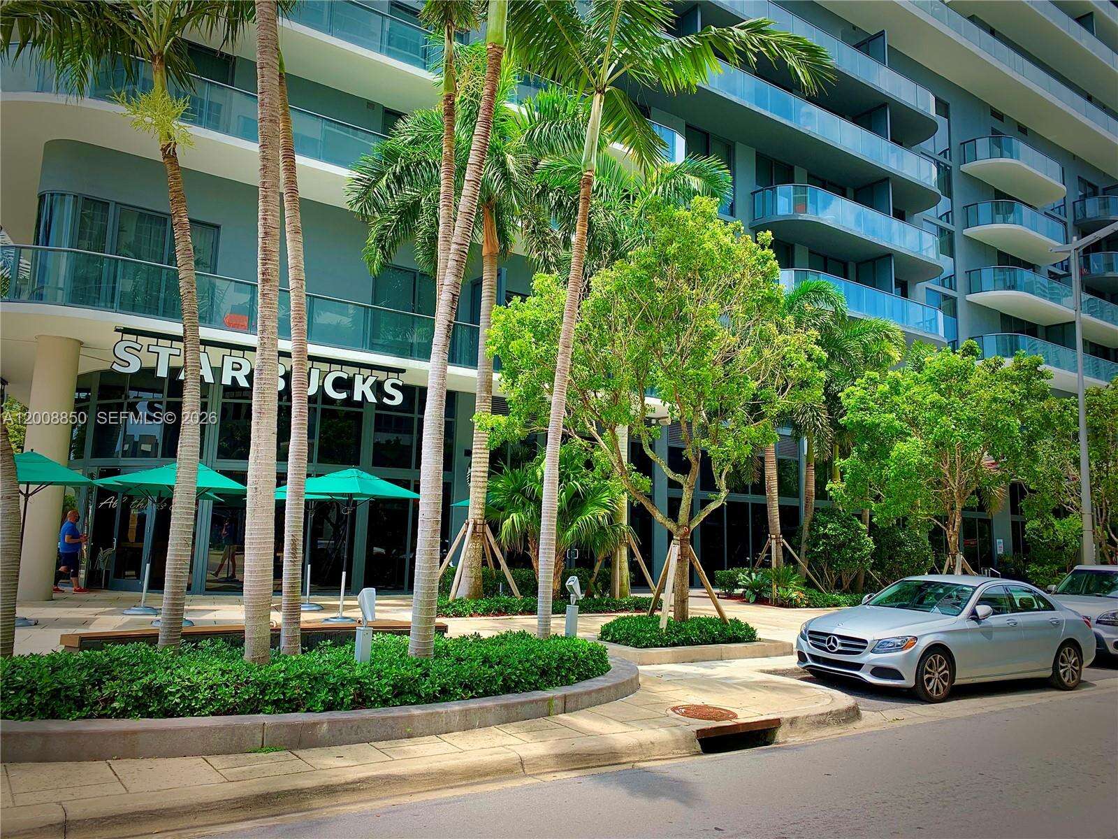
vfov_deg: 53.1
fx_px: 840
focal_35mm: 26
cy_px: 420
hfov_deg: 67.3
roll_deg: -1.6
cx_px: 559
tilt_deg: +10.0
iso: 25
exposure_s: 1/507
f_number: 1.8
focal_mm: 4.25
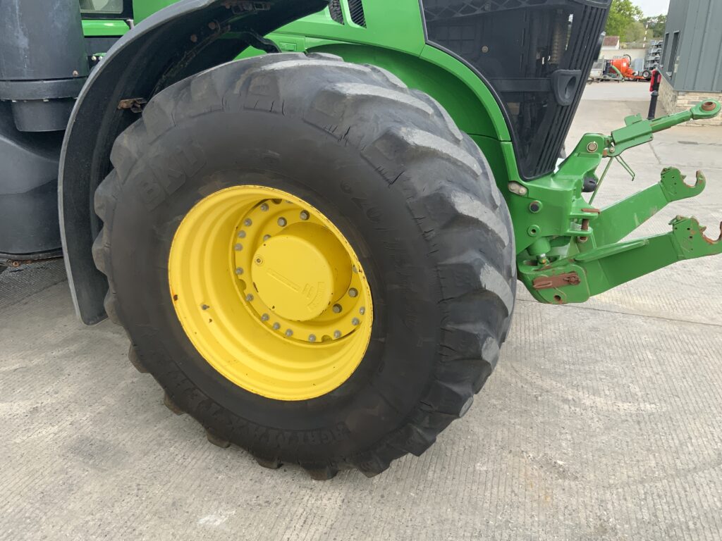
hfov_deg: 61.7
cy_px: 270
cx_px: 361
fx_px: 605
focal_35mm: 29
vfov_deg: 48.2
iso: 16
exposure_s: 1/322
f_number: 1.8
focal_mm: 3
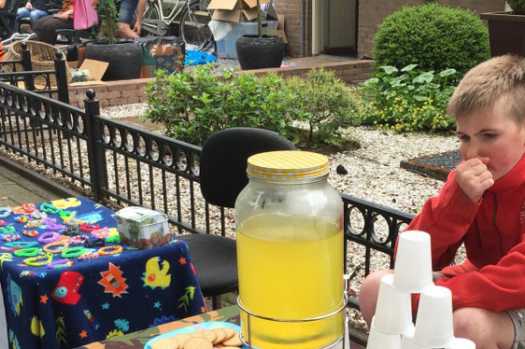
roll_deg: -1.7
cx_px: 343
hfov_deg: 36.0
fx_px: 802
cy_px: 315
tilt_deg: -22.9
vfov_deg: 23.9
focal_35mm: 55
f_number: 2.2
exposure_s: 1/229
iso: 32
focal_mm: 4.15
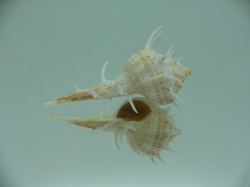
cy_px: 94
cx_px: 125
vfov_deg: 40.7
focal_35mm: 35
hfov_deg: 52.6
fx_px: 253
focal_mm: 4.6
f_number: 2.8
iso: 80
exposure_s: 1/80
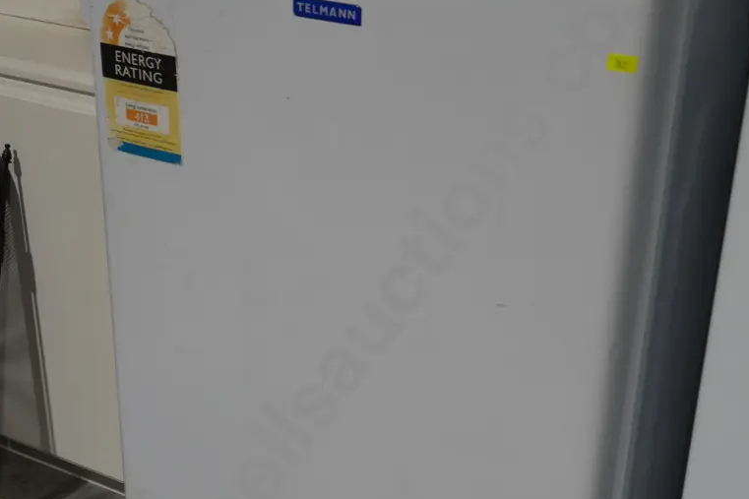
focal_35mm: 56
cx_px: 377
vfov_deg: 24.1
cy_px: 322
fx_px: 1165
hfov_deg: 35.6
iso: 320
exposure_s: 1/60
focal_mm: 20
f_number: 5.6
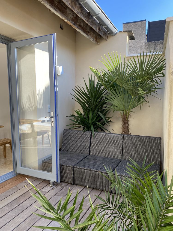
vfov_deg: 67.3
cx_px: 86
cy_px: 116
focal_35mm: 26
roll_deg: +0.4
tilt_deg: -5.1
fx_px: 173
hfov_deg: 53.1
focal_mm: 4.25
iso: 32
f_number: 1.8
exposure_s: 1/301
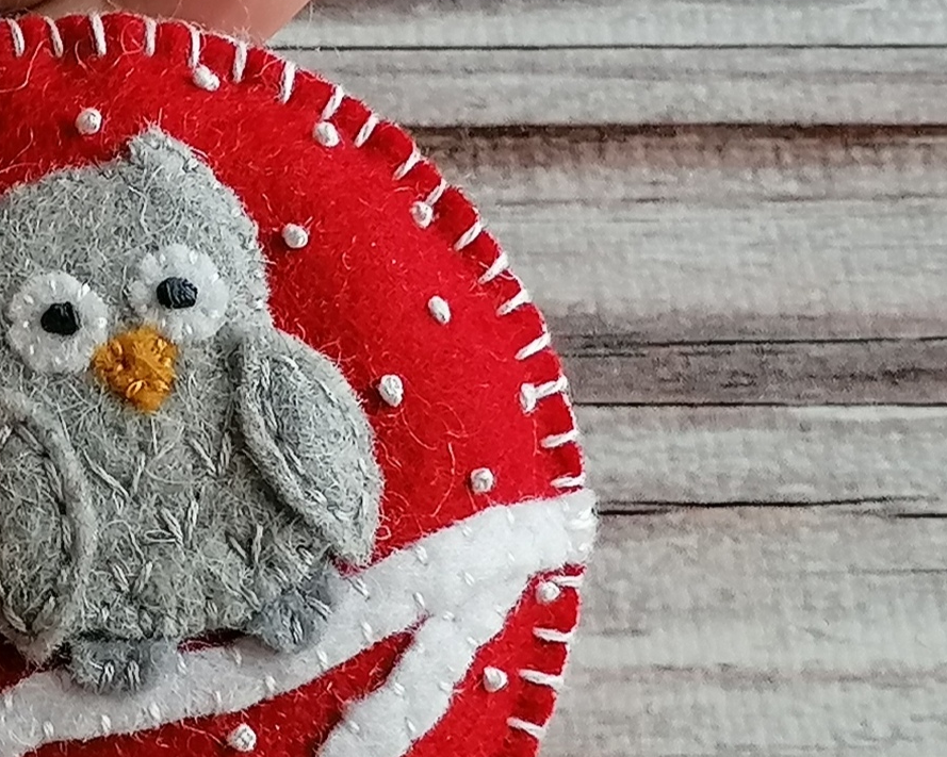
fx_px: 1794
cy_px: 430
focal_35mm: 64
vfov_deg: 23.8
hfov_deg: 28.1
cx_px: 45
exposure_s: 1/50
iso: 125
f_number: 1.8
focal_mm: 4.75
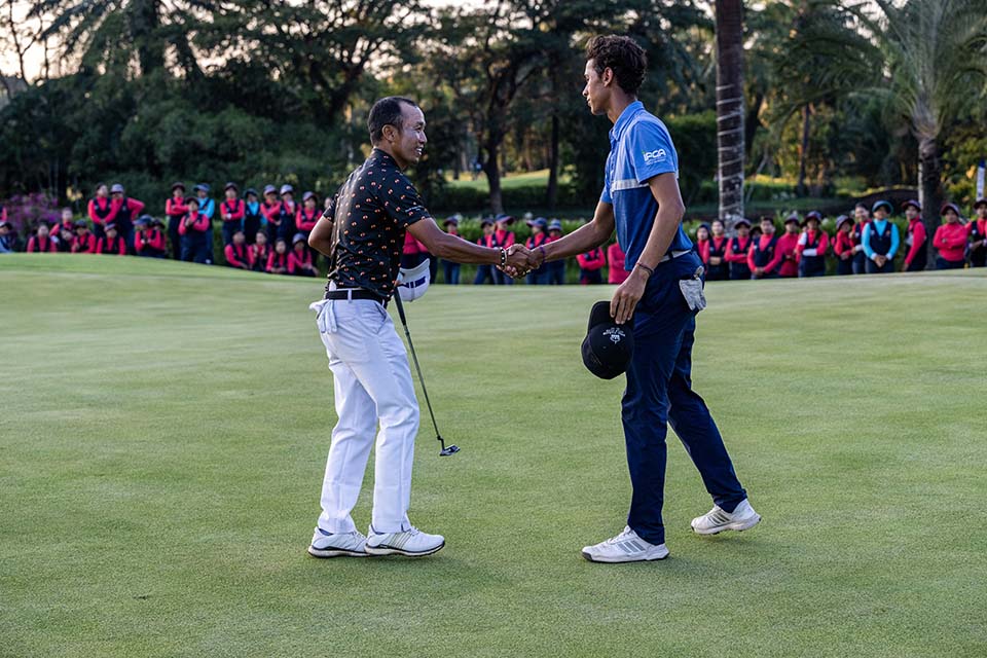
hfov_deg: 28.8
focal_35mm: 70
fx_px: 1919
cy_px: 329
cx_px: 494
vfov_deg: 19.5
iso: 900
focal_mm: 70
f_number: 4.5
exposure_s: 1/640
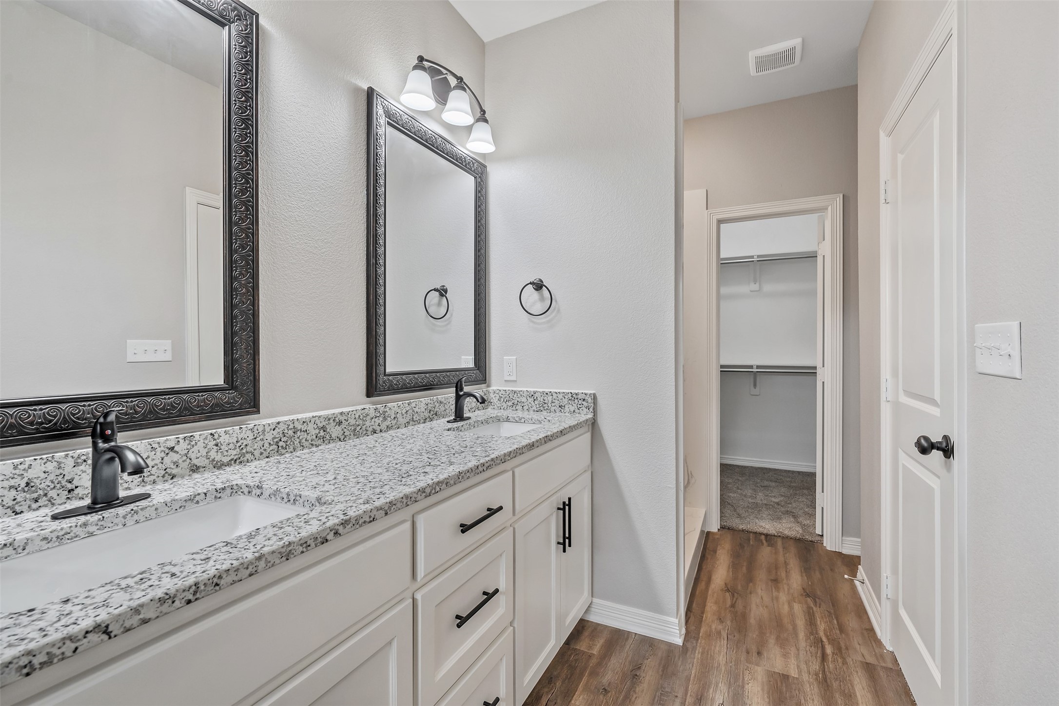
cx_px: 530
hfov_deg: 96.7
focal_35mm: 16
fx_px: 471
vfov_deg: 73.7
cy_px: 353
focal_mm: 16
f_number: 8
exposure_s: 1/30
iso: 800
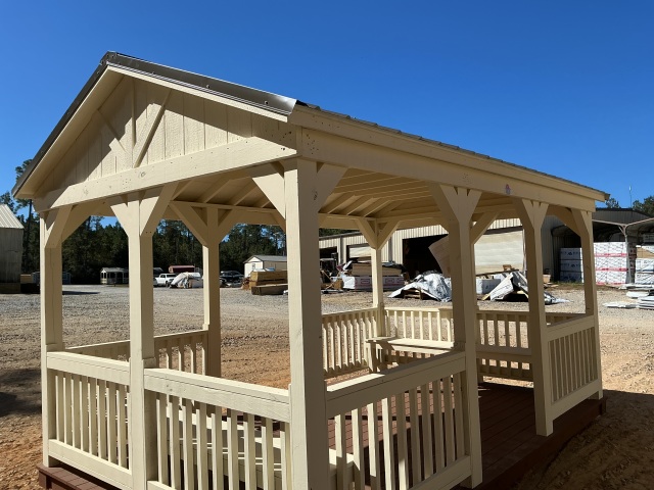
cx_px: 327
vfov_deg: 48.2
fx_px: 548
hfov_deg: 61.7
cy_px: 245
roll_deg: +1.2
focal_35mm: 29
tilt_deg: +5.8
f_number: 1.8
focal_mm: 3
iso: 25
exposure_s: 1/2667
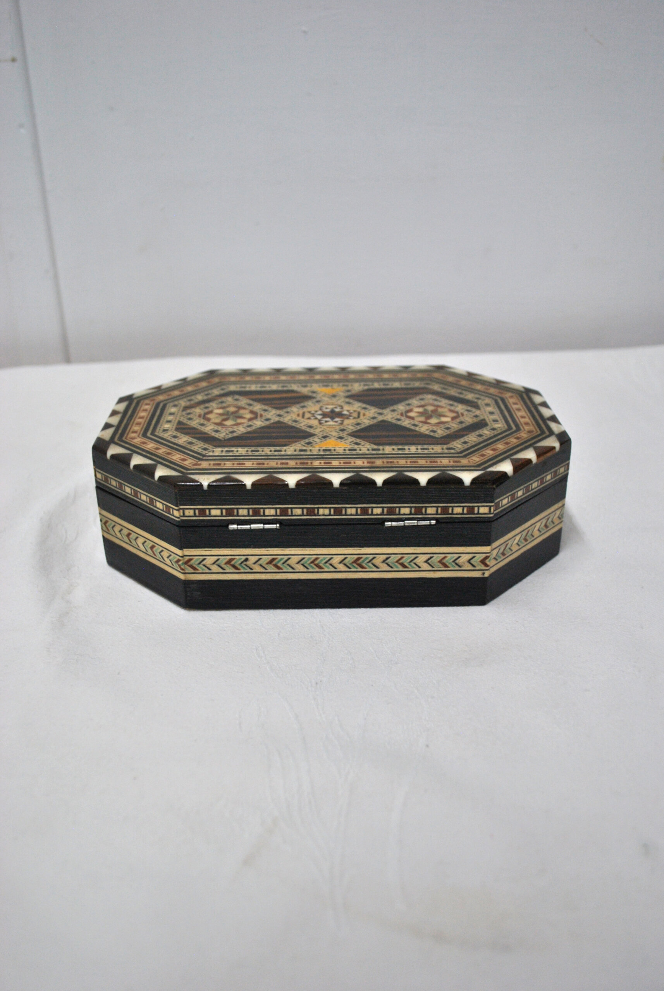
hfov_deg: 40.1
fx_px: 910
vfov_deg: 57.2
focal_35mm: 33
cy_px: 496
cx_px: 332
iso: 400
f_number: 4
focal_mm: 22
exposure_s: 1/100
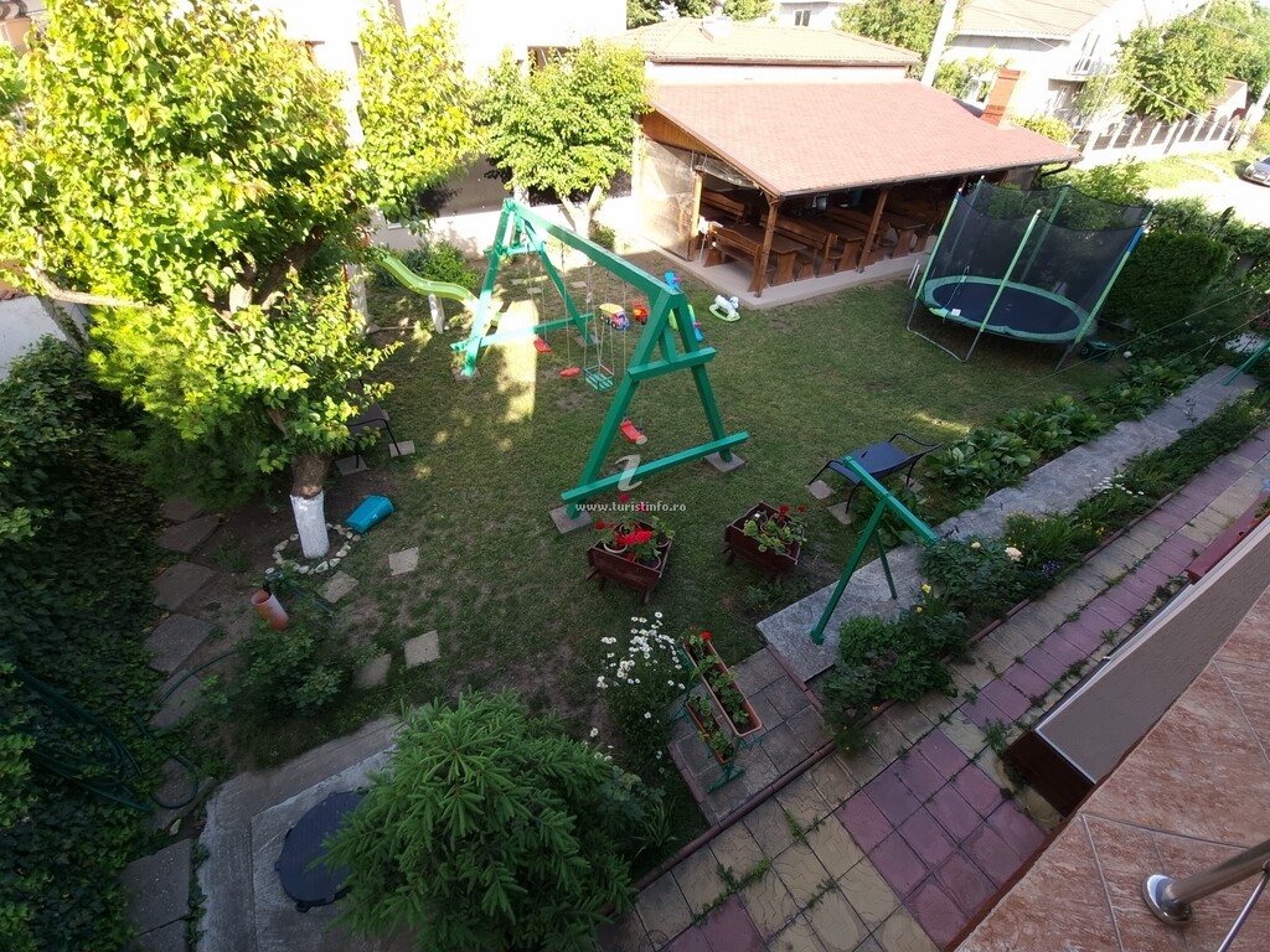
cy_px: 476
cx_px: 635
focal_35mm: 13
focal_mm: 2.2
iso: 50
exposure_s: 1/163
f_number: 2.2
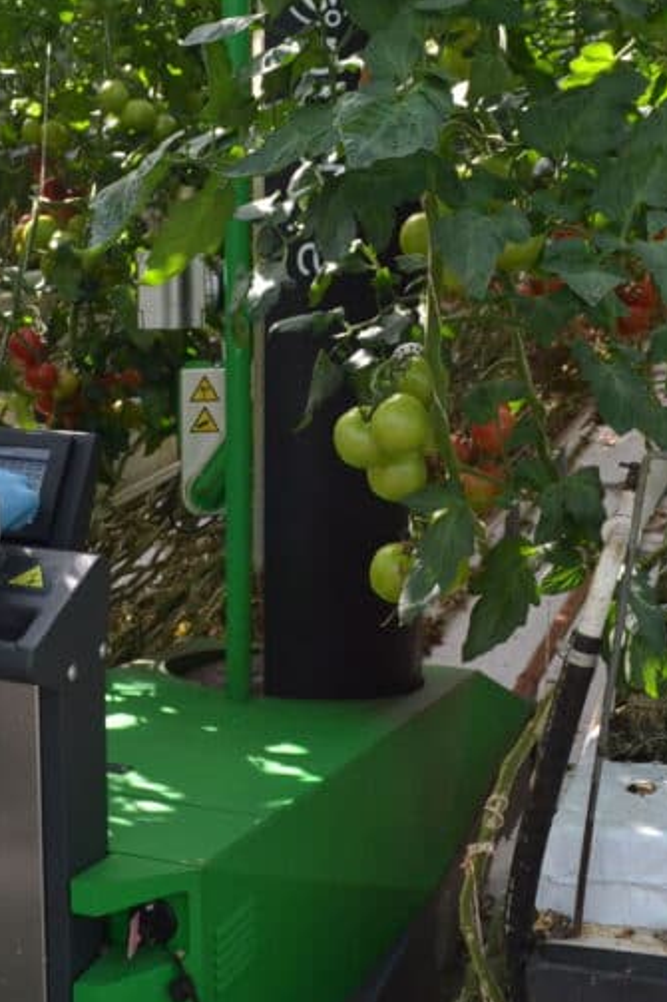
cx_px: 164
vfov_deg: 36.0
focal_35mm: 55
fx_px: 1529
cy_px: 349
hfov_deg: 24.3
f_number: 5.6
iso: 180
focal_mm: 18
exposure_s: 1/125
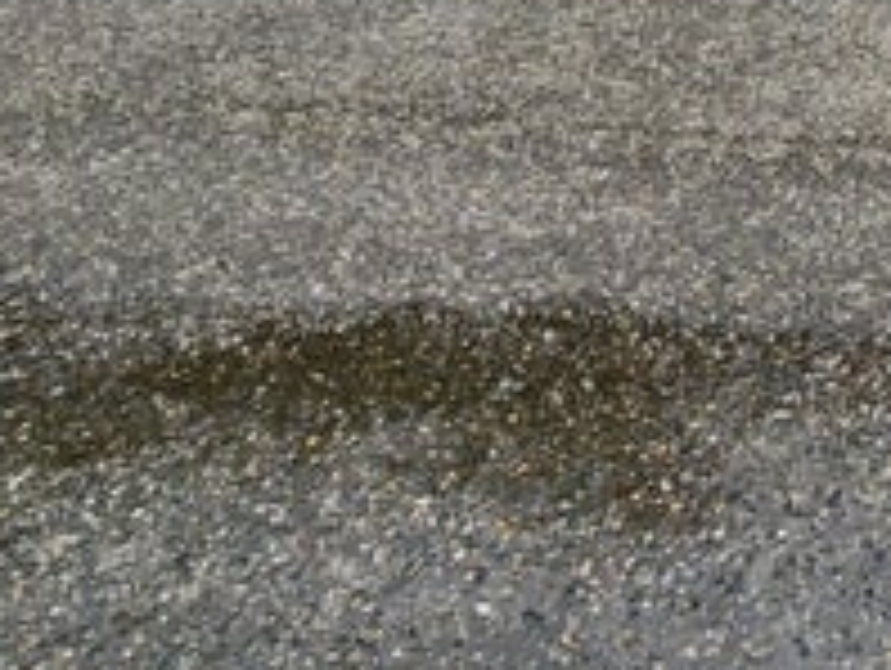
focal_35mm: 42
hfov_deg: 36.2
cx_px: 1030
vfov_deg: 28.1
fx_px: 1082
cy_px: -211
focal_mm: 2.2
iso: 50
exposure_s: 1/1350
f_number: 2.2
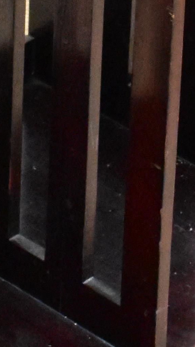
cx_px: -47
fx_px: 2978
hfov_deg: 3.7
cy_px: -211
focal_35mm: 324
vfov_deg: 6.6
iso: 8000
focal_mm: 35
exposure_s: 1/100
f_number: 9
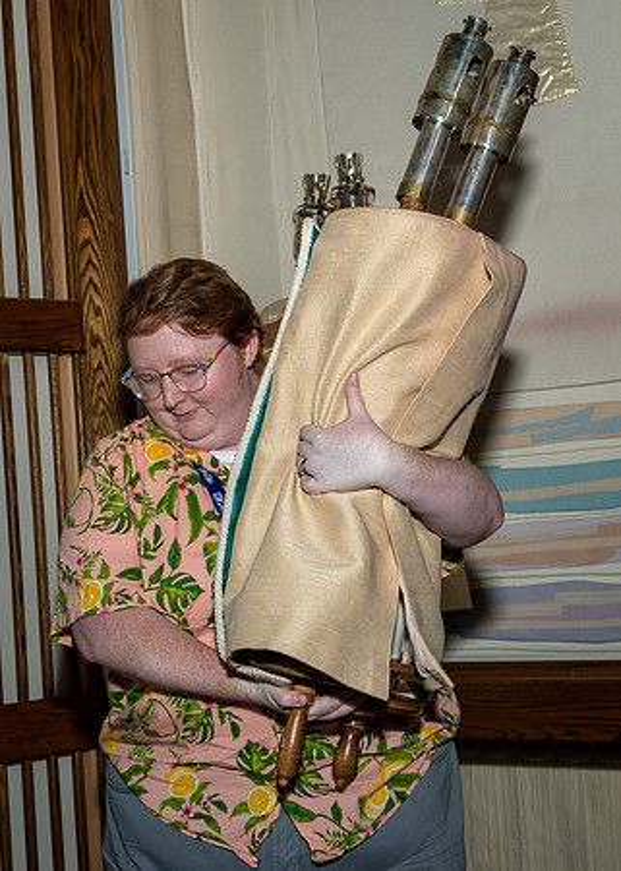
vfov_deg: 31.9
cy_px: 435
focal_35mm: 62
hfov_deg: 23.0
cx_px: 232
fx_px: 1523
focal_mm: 28
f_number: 5.6
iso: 320
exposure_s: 1/250
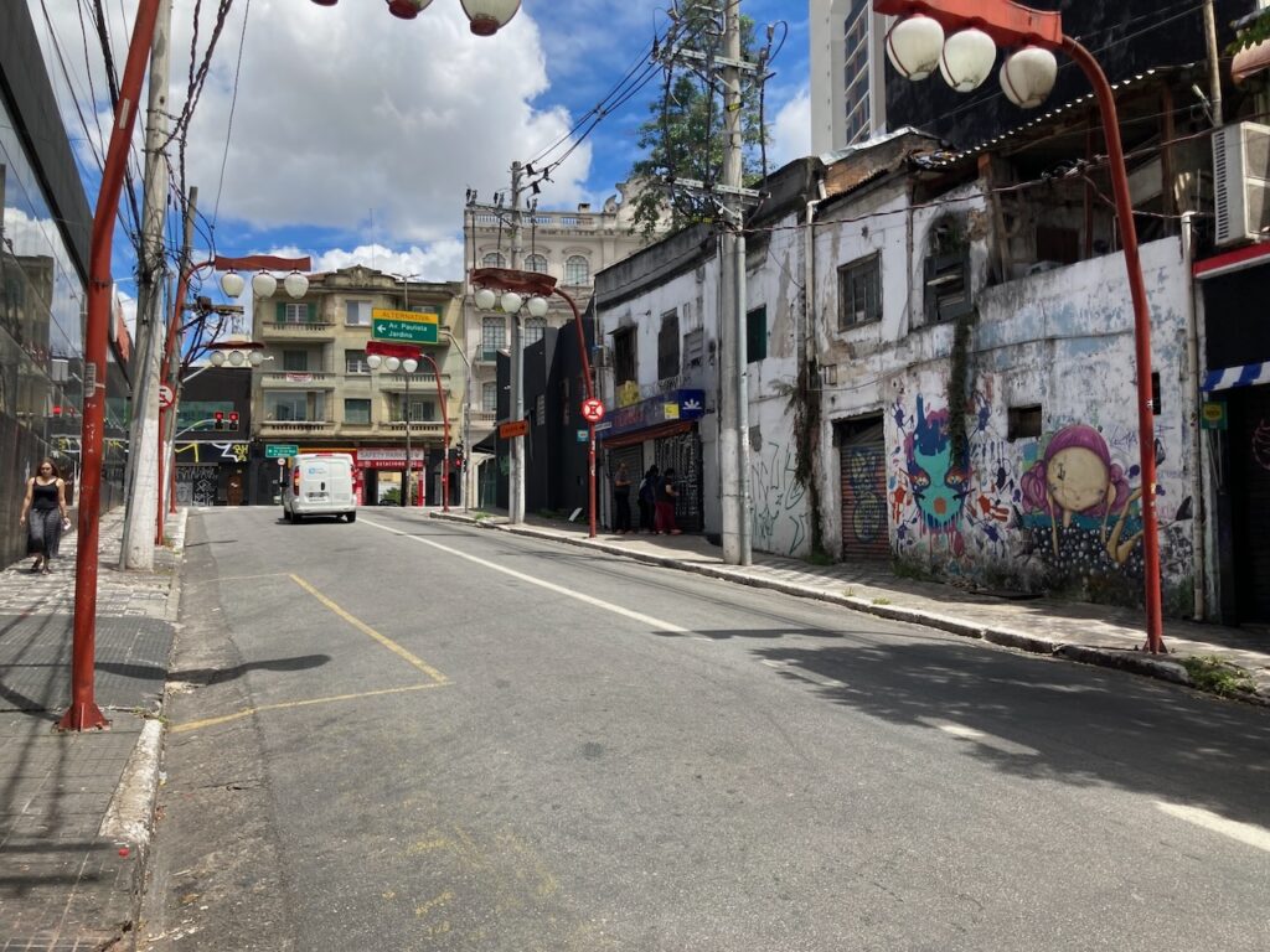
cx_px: 635
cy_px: 476
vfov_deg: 49.7
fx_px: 1027
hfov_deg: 63.4
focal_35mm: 28
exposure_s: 1/1600
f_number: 1.8
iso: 20
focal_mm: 3.99
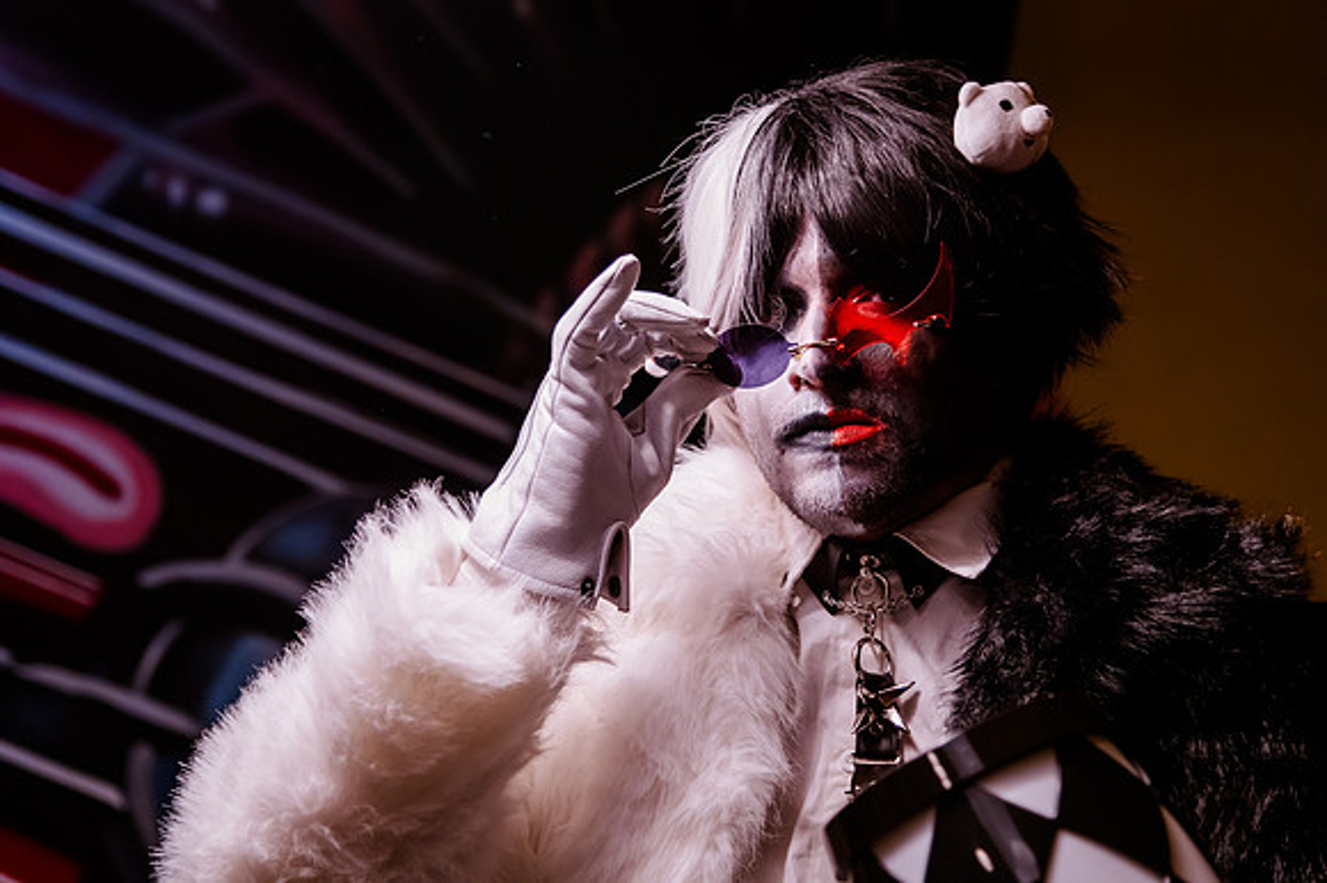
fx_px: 3098
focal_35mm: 84
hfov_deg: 24.2
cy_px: 407
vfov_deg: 16.2
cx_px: 646
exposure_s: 1/250
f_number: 4
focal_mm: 78
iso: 2000
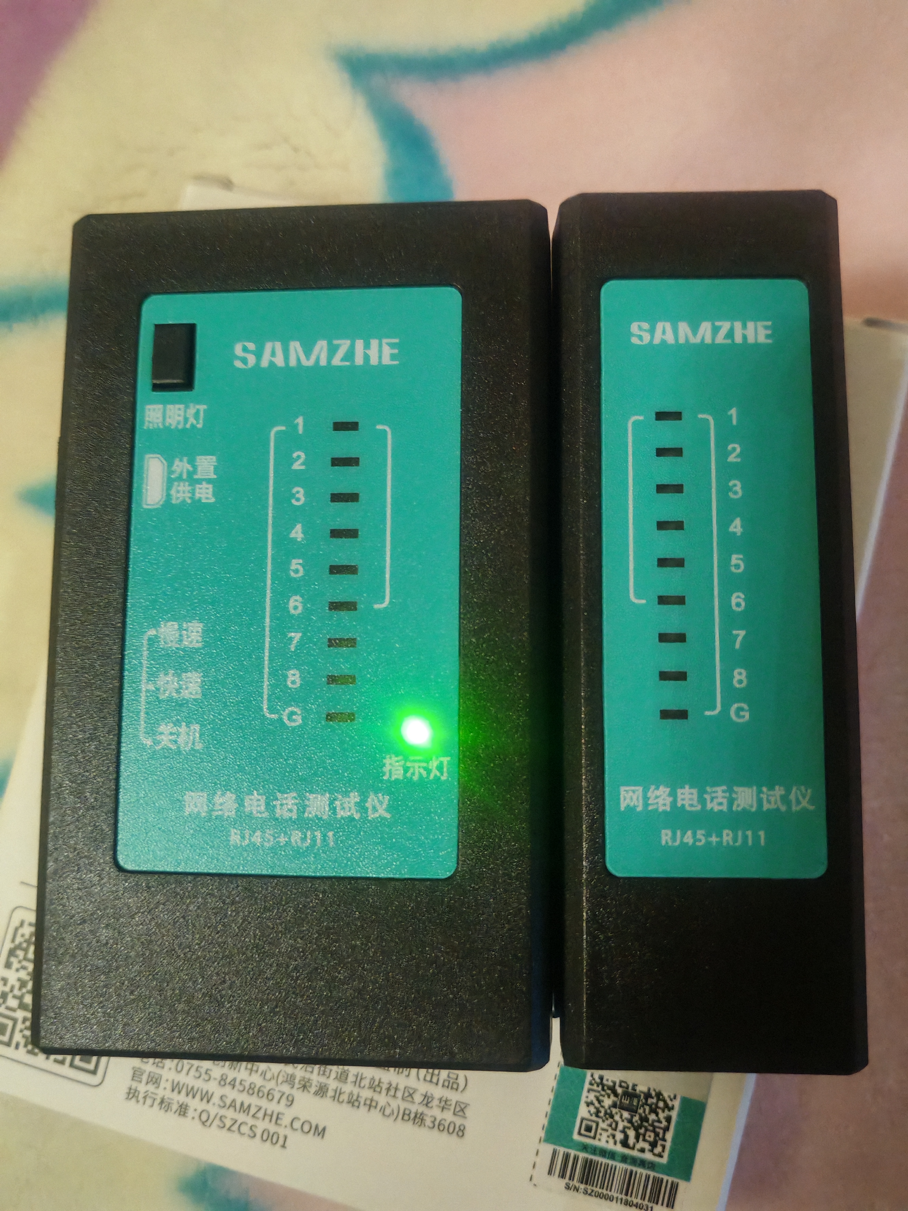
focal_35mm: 27
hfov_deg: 51.4
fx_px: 944
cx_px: 454
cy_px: 606
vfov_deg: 65.3
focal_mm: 5.52
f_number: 1.95
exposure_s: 1/33
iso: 1600
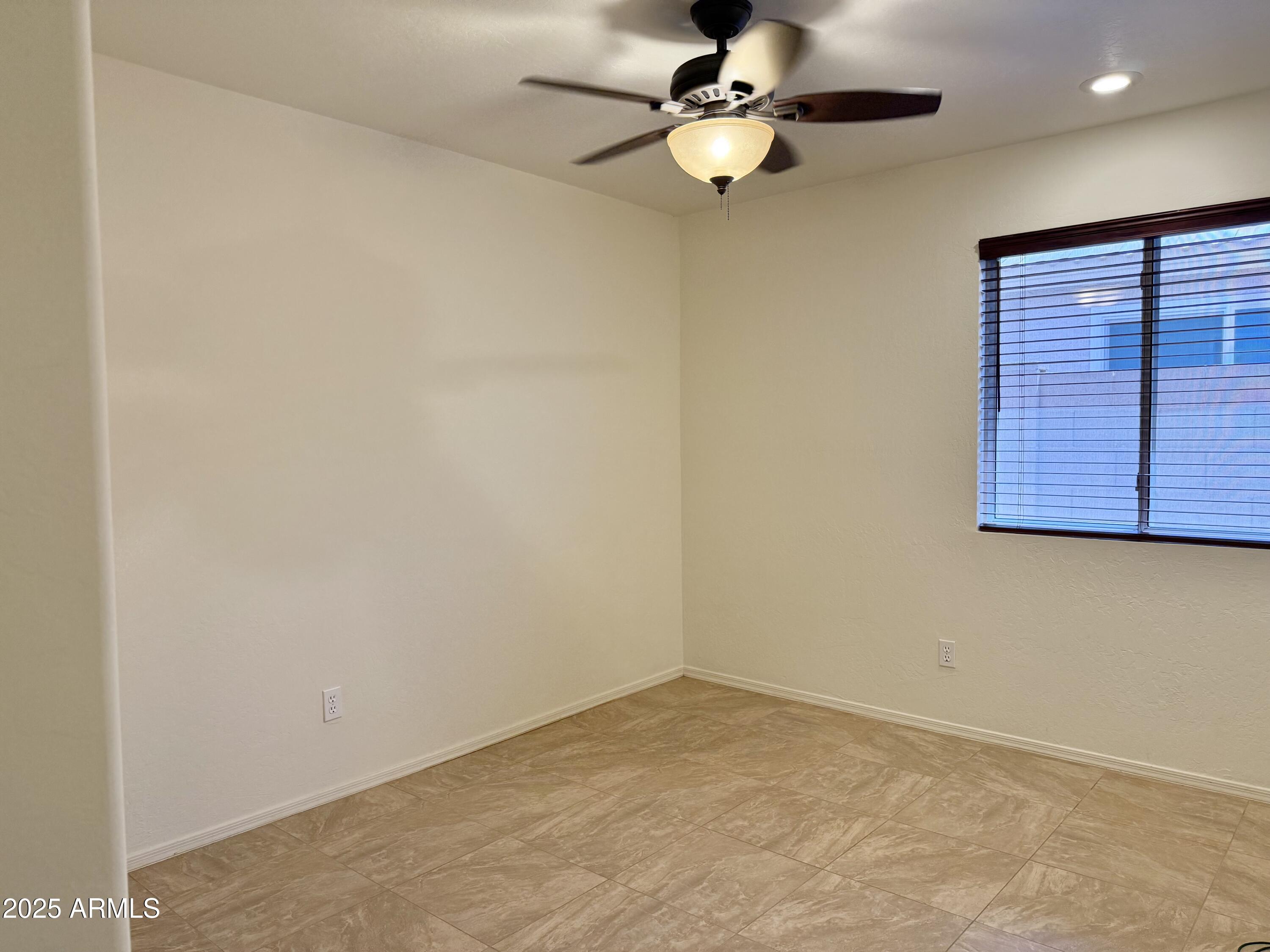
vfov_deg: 56.8
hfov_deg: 71.6
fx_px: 881
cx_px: 635
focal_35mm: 24
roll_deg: +0.3
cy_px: 476
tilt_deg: -3.1
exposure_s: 1/173
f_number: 1.78
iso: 200
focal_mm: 6.76
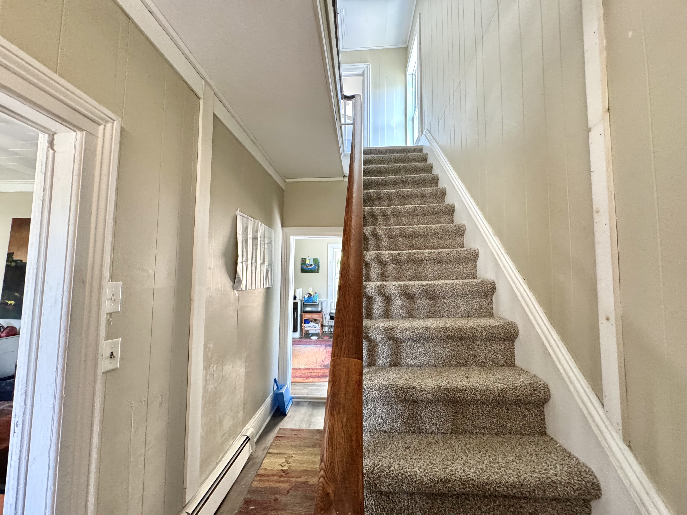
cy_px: 258
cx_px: 344
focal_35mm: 14
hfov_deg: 102.1
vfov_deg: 85.7
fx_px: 278
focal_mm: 2.22
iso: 400
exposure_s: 1/60
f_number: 2.2
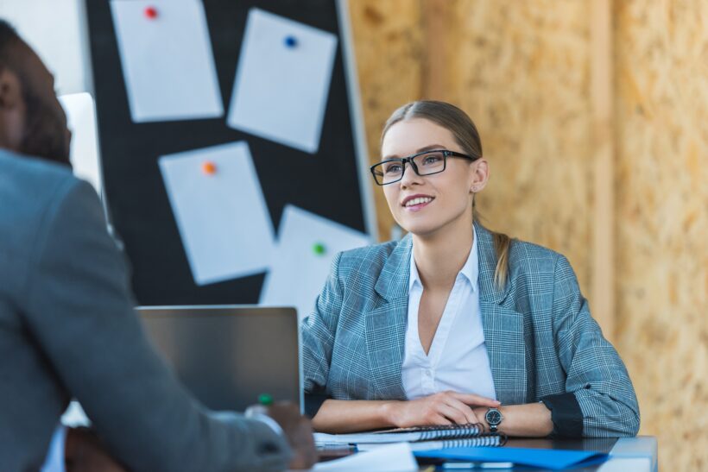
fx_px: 3049
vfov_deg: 8.9
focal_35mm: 155
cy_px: 236
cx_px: 354
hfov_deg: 13.2
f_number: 2.8
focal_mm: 155
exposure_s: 1/400
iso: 500
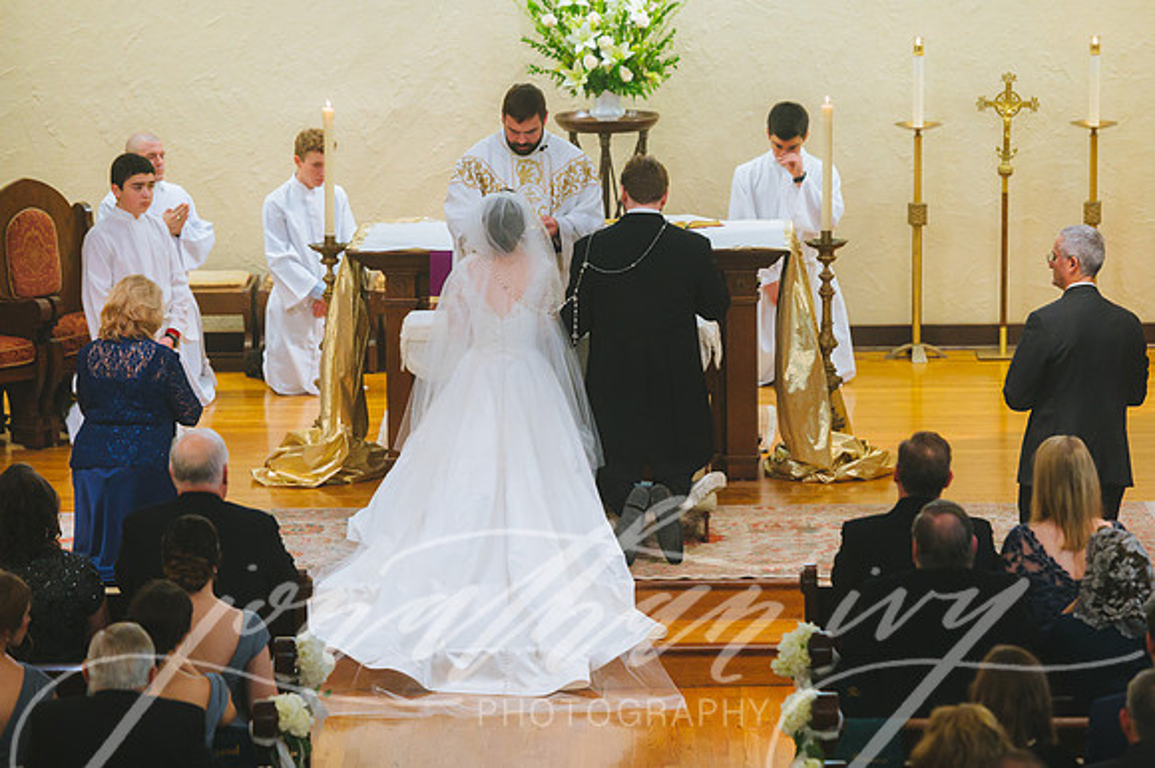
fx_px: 5383
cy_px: 403
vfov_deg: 8.2
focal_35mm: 168
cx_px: 606
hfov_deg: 12.2
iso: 3200
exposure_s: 1/200
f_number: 2.8
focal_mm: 160
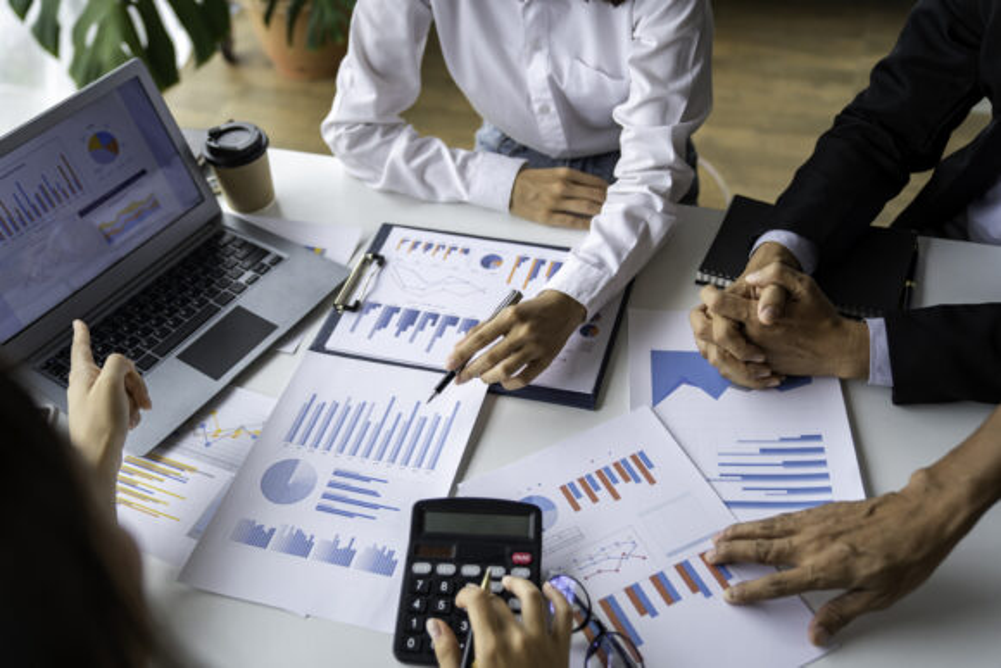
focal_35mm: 38
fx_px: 1057
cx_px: 500
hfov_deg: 50.7
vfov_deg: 35.1
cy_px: 334
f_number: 2.8
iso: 320
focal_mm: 38
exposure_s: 1/320
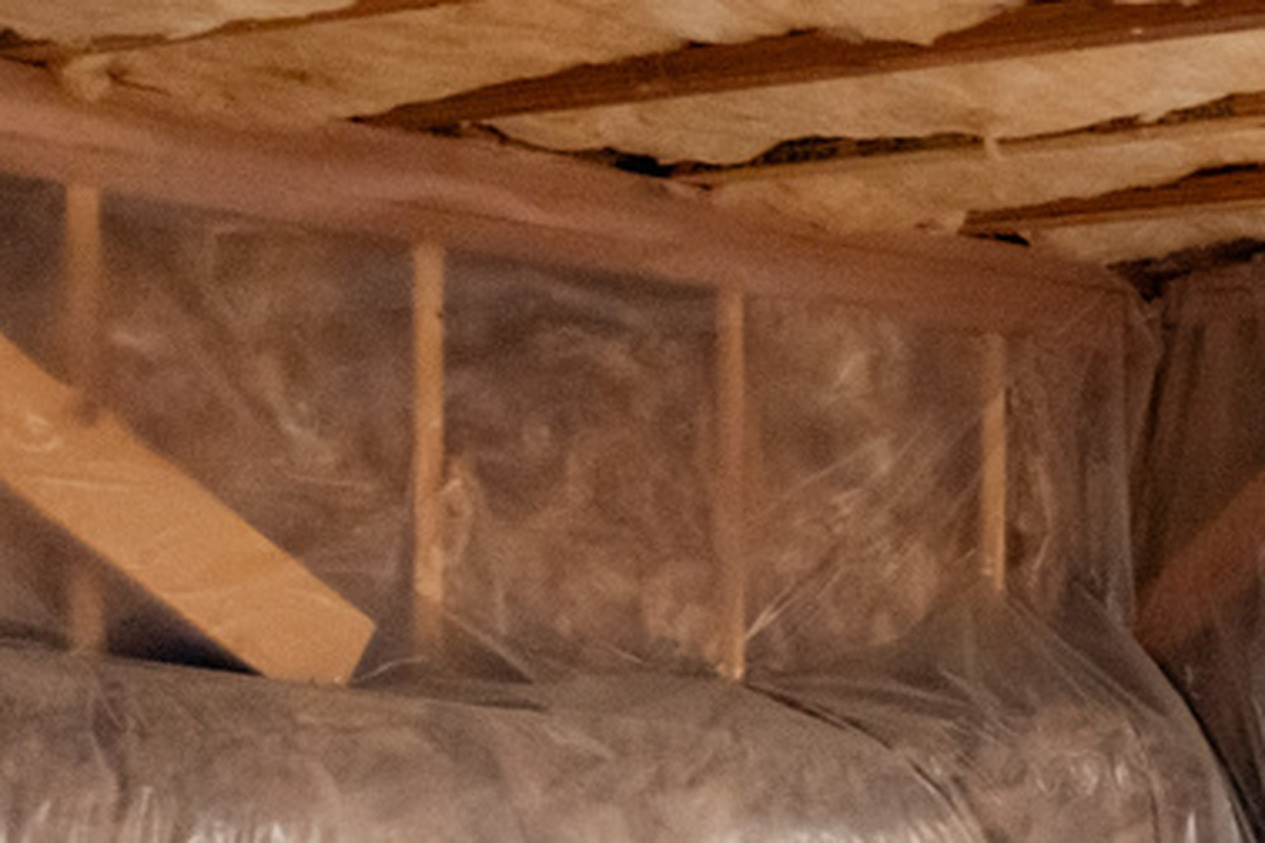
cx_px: 2292
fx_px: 4603
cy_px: 1236
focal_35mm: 131
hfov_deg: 13.9
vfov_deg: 10.2
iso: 1600
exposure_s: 1/50
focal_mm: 24
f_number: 4.5
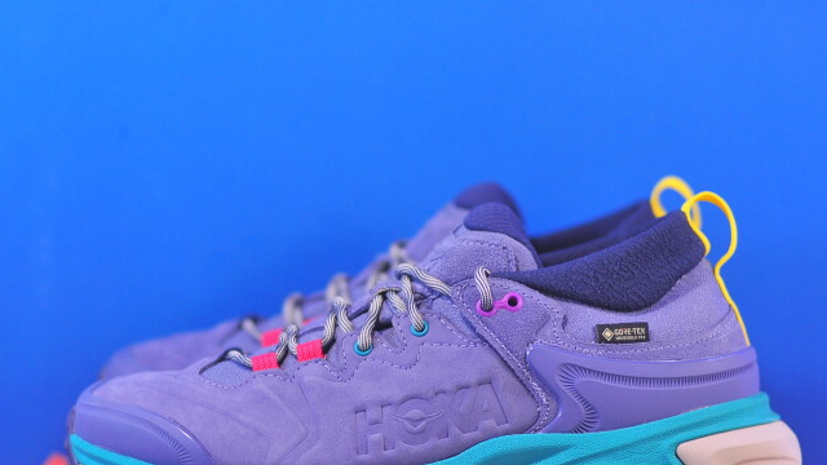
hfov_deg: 21.8
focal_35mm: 98
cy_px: 298
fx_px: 2149
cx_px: 419
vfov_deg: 12.3
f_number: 2.2
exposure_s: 1/320
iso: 250
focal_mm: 50
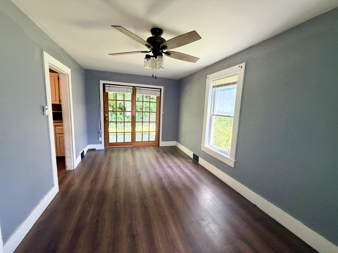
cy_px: 126
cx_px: 169
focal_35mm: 14
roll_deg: -2.6
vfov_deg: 85.7
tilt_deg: -6.8
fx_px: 137
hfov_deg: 102.1
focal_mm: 2.22
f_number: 2.2
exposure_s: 1/99
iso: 320
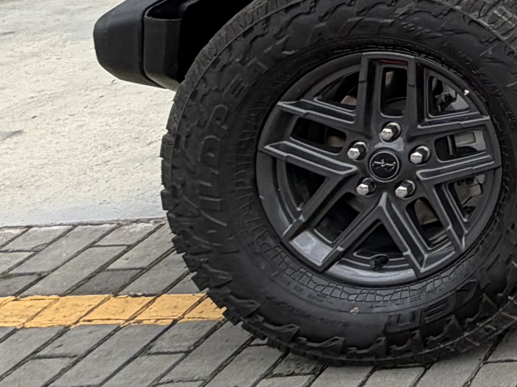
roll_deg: -1.0
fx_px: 1075
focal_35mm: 72
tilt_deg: -1.3
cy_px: -299
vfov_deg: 17.0
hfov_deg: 17.2
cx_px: 1099
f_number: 2.2
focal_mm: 2.22
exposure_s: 1/686
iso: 40
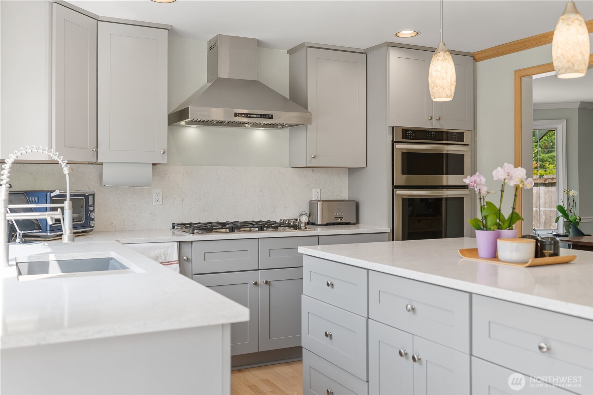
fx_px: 576
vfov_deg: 37.8
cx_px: 296
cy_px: 198
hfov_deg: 54.4
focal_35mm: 35
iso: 400
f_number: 3.5
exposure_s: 1/60
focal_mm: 35
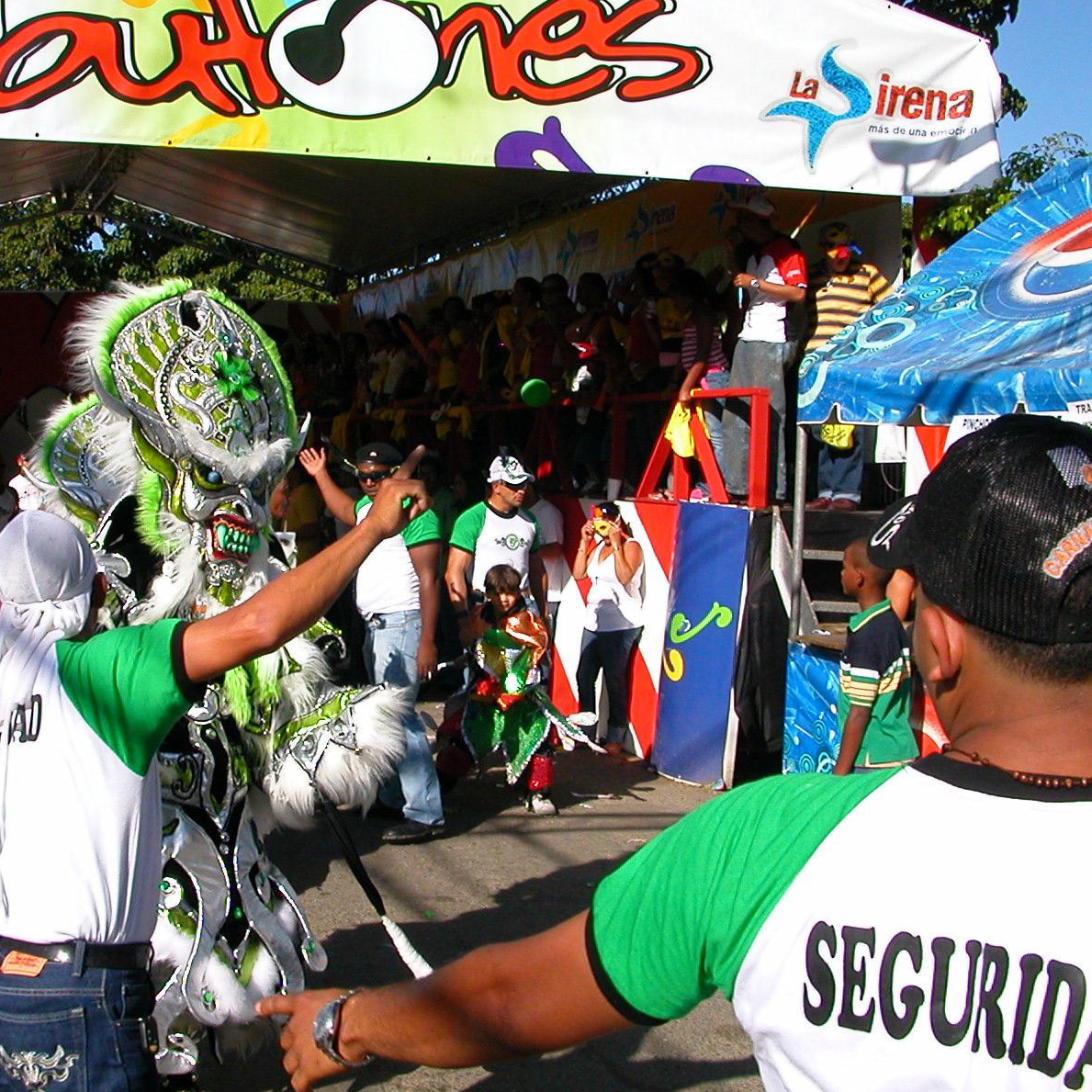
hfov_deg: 38.1
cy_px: 543
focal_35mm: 44
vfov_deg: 38.3
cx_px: 414
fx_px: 1570
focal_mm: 5.6
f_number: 4.5
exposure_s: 1/681
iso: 100
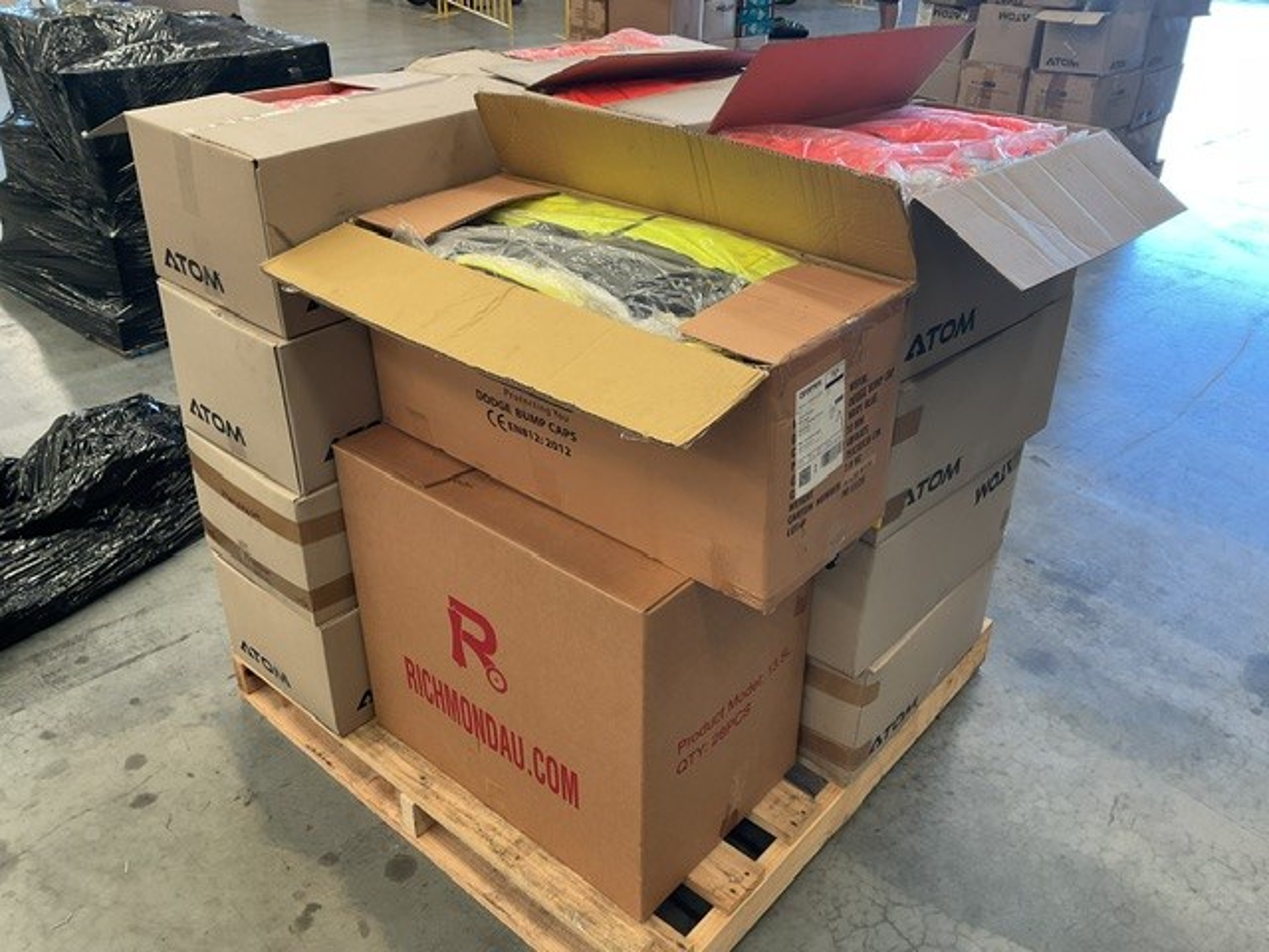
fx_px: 1063
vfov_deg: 48.2
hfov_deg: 61.7
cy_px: 476
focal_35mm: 29
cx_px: 634
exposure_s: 1/60
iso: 64
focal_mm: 3
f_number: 1.8
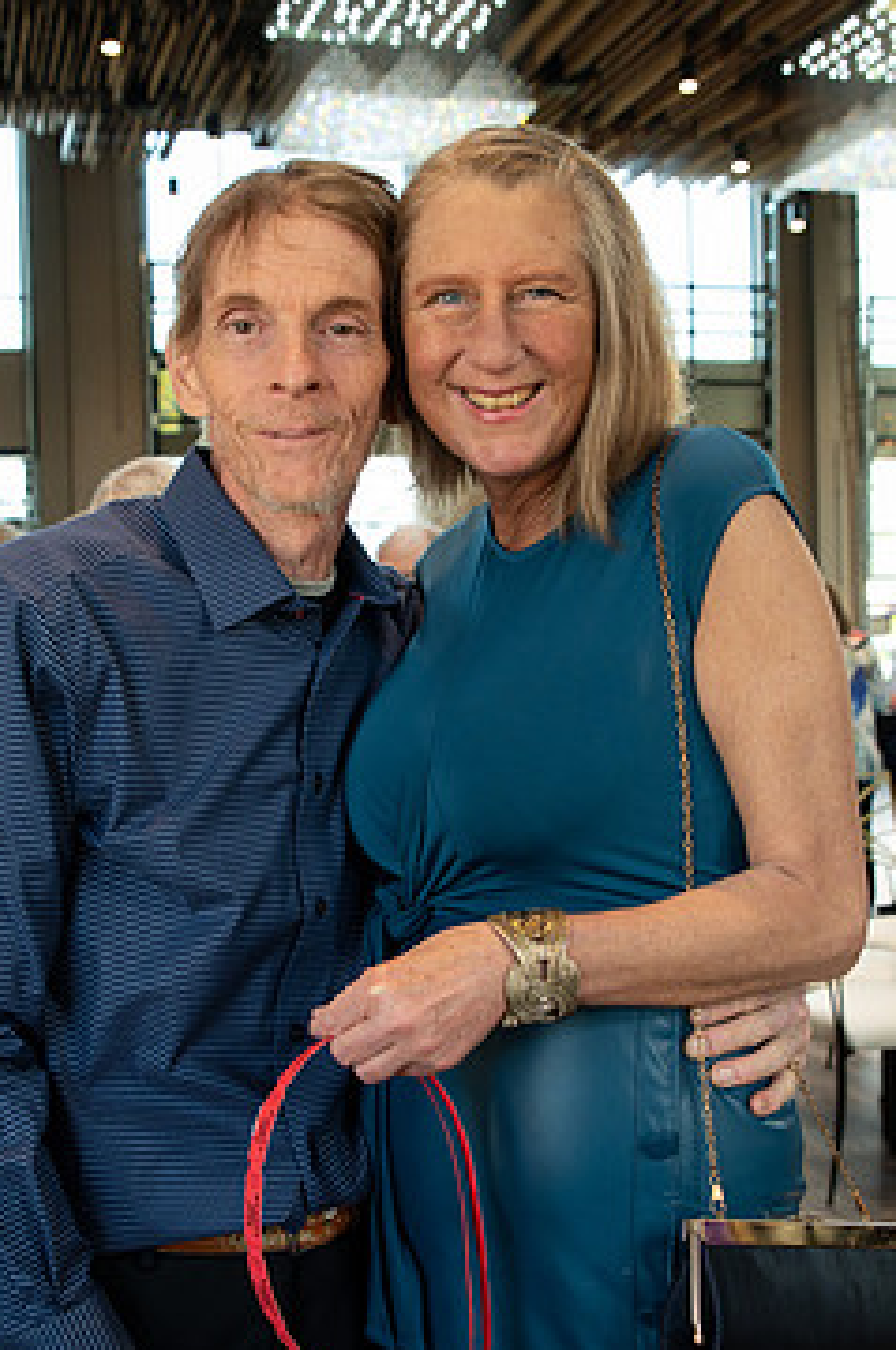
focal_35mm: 45
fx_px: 1685
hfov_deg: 29.7
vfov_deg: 43.5
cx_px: 364
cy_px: 776
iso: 640
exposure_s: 1/160
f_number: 3.5
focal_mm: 24
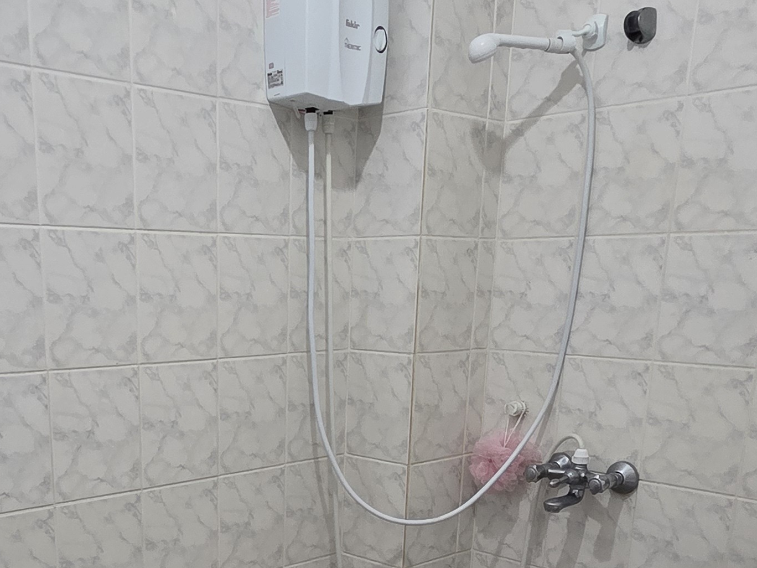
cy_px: 536
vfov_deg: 35.0
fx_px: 831
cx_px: 213
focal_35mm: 38
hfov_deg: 47.6
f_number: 2.2
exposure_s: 1/50
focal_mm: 2.2
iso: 200
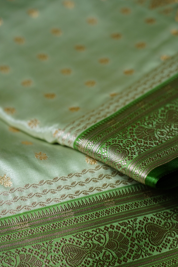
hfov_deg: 12.3
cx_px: 91
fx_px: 823
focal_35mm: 111
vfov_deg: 18.4
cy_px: 135
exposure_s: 1/200
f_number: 4
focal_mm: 105
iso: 500
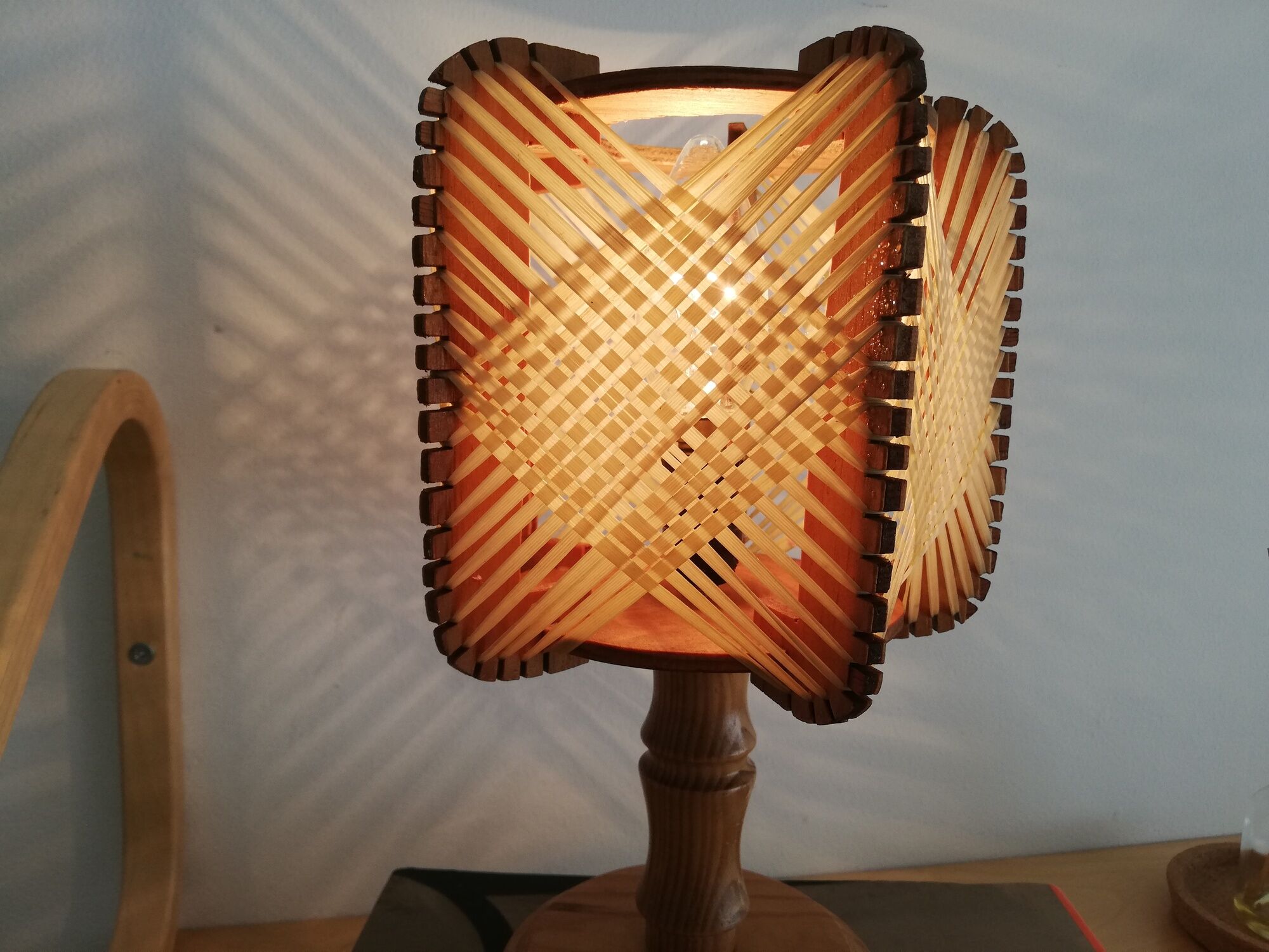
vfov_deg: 53.1
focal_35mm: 26
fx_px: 953
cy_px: 476
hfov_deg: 67.3
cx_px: 634
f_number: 2.2
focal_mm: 3.81
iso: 64
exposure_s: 1/100
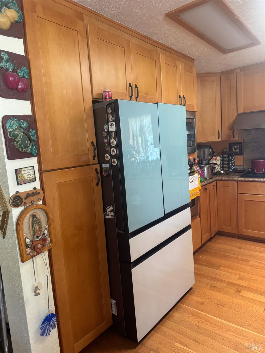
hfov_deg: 56.8
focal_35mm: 24
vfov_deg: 71.6
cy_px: 176
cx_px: 132
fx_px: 245
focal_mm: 6.76
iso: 400
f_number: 1.78
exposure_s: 1/60
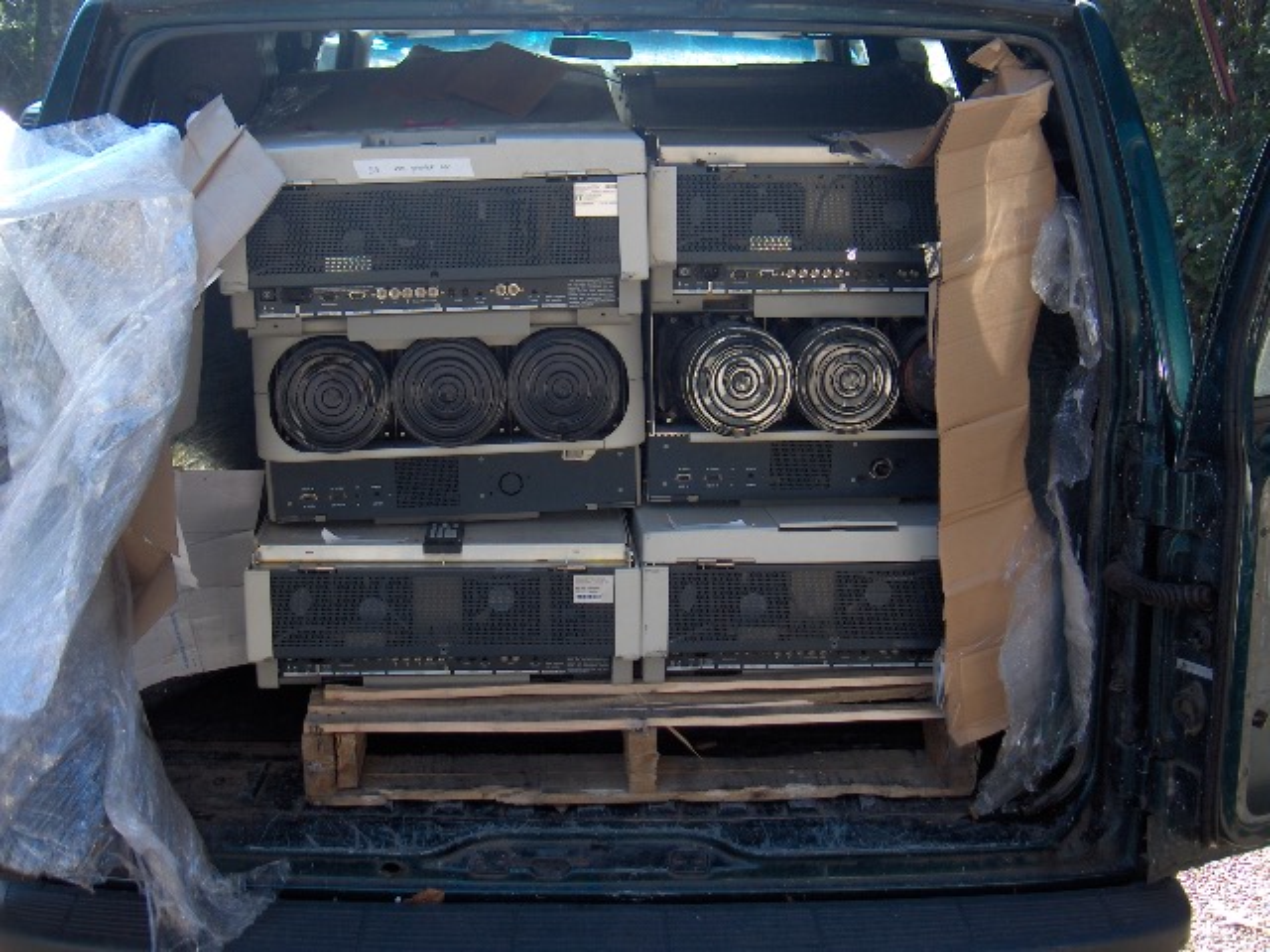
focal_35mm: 44
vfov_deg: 32.9
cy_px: 476
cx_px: 635
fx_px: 1614
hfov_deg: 42.9
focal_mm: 9
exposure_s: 1/115
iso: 195
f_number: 2.9
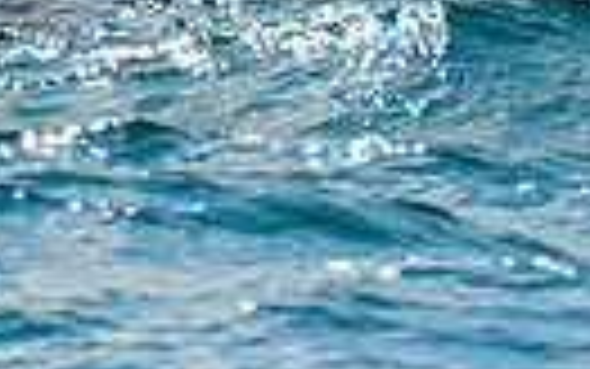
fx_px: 32655
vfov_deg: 0.6
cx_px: 122
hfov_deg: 1.0
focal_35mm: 2030
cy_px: -479
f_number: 5
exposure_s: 1/3200
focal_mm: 300
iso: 400
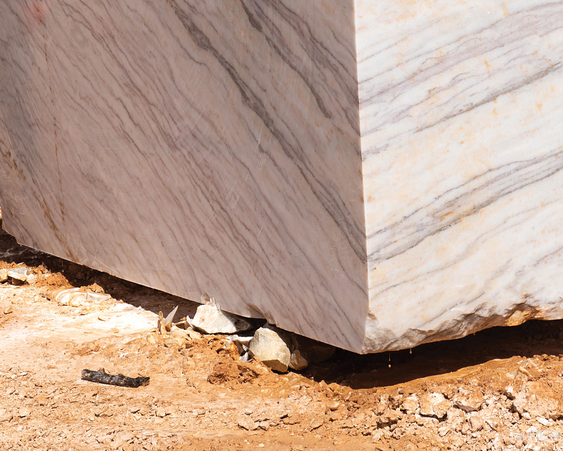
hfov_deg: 15.1
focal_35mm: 126
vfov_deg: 12.2
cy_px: 39
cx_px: 504
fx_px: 2099
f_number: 16
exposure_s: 1/250
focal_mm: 60
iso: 100
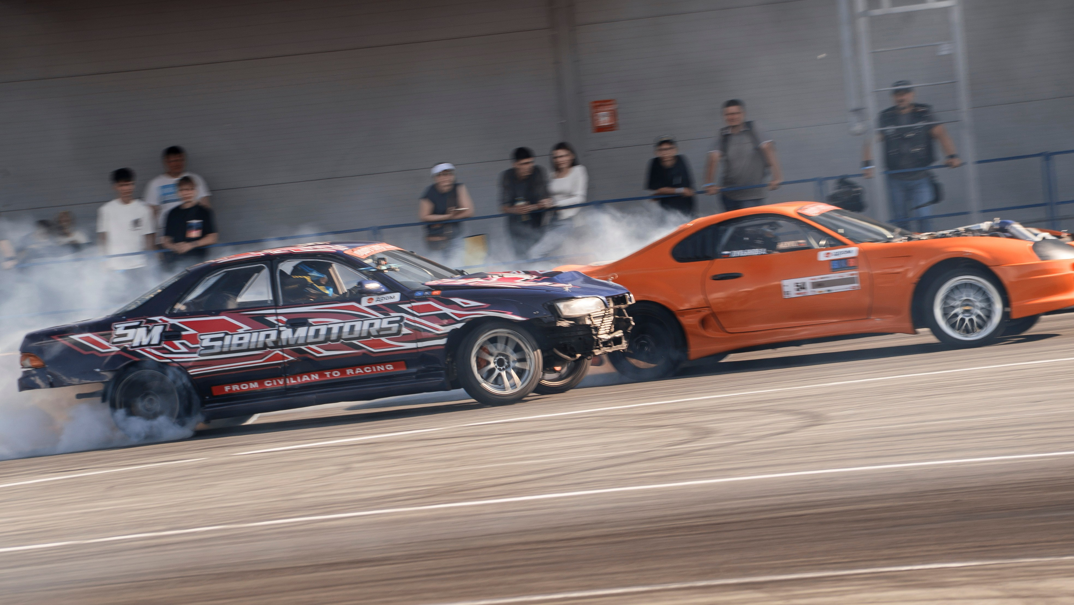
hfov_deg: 6.9
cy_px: 302
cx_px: 537
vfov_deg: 3.9
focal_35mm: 314
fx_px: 8949
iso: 100
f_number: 13
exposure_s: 1/125
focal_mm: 200
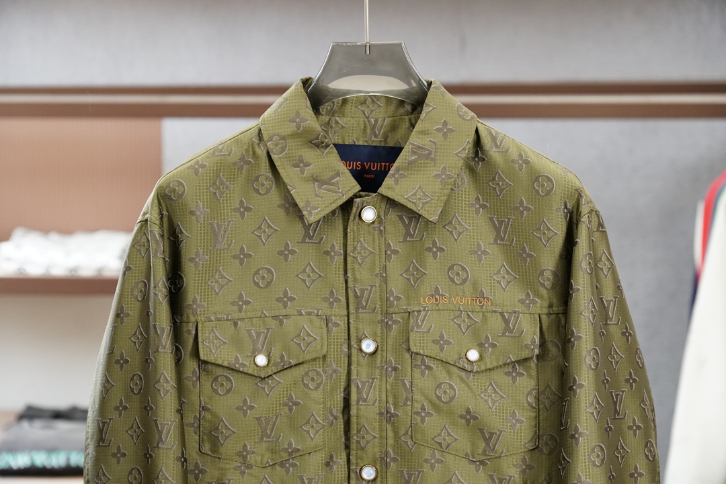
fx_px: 1875
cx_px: 363
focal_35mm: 93
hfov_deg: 21.9
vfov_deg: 14.7
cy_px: 242
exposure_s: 1/100
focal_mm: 62
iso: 1600
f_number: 4
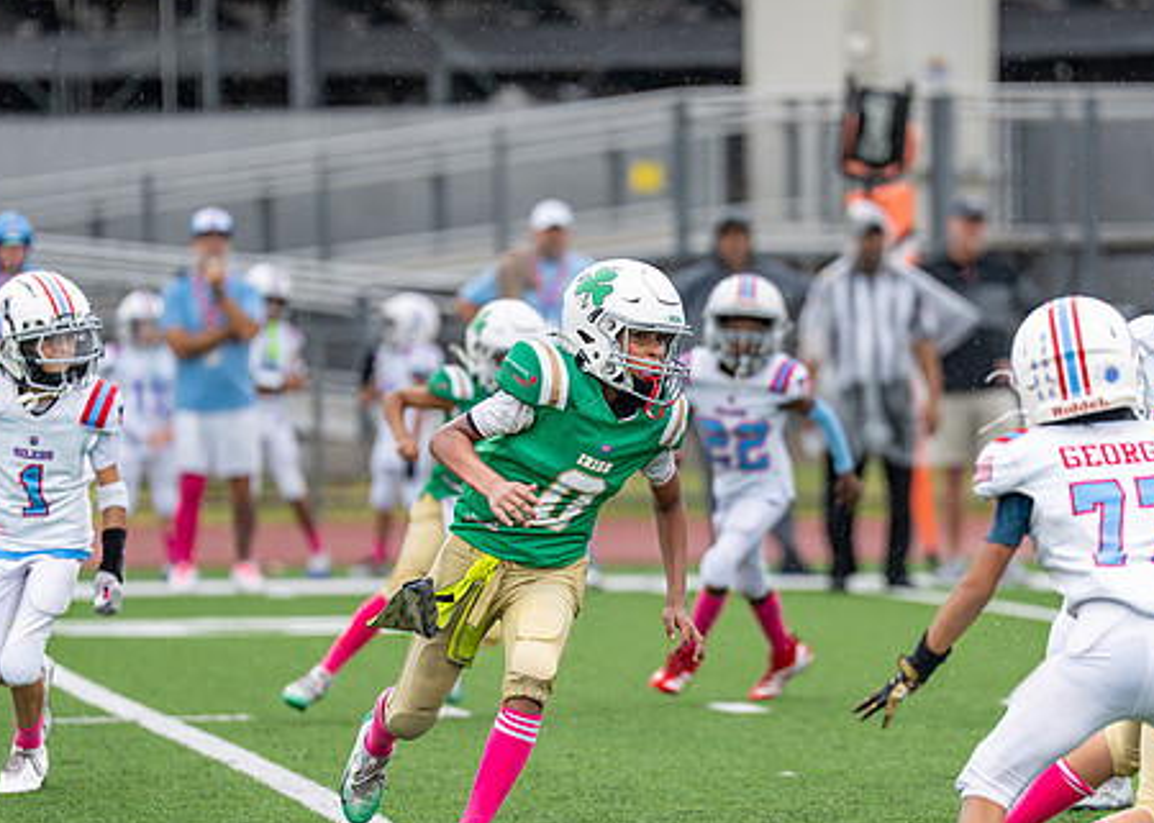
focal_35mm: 331
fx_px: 10843
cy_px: 461
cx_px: 742
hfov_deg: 6.1
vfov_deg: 4.3
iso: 400
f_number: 2.8
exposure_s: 1/1000
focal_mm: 200
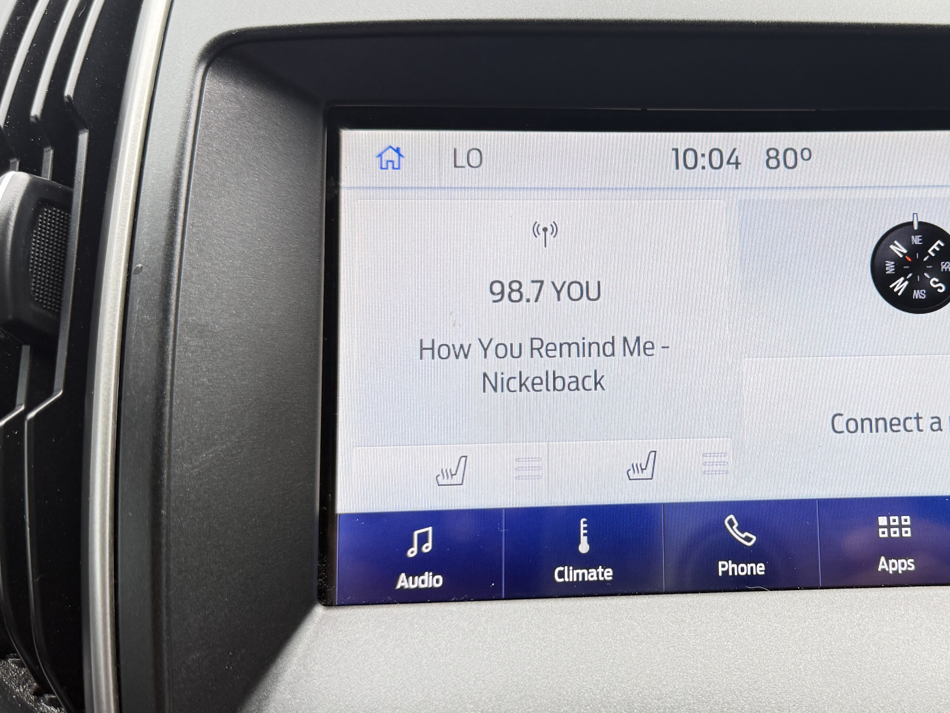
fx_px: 1070
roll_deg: -2.4
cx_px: 718
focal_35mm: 39
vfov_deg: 36.8
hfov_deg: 46.1
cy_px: 371
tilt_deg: -30.3
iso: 125
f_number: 1.78
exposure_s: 1/192
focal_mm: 6.76
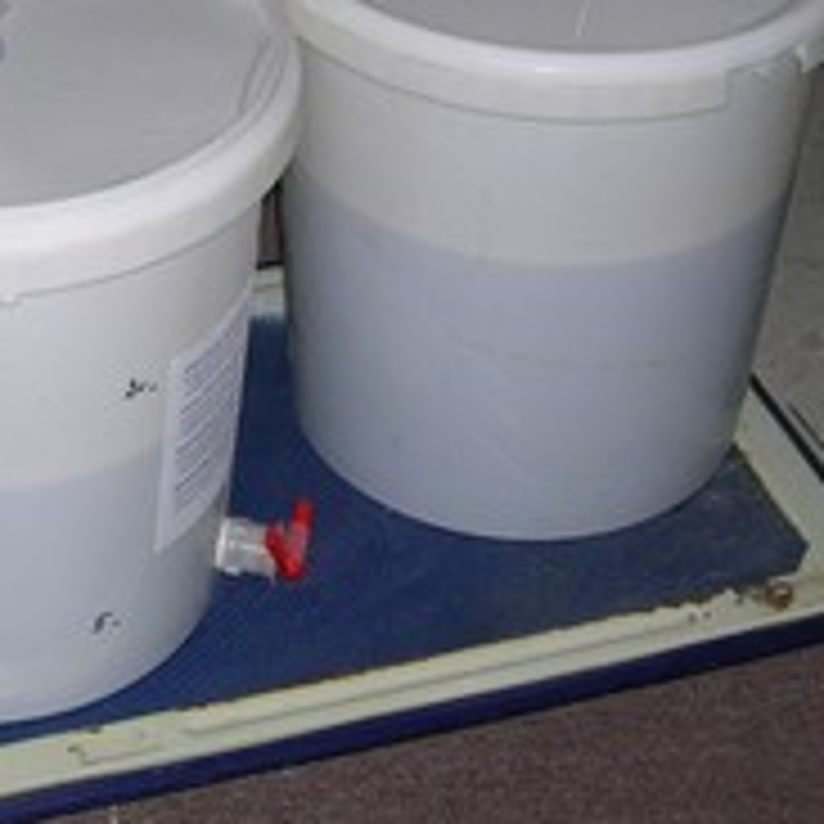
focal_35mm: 88
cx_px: 212
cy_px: 270
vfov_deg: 19.7
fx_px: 2370
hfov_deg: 19.6
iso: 50
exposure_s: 1/60.1
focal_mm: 6.4
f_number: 3
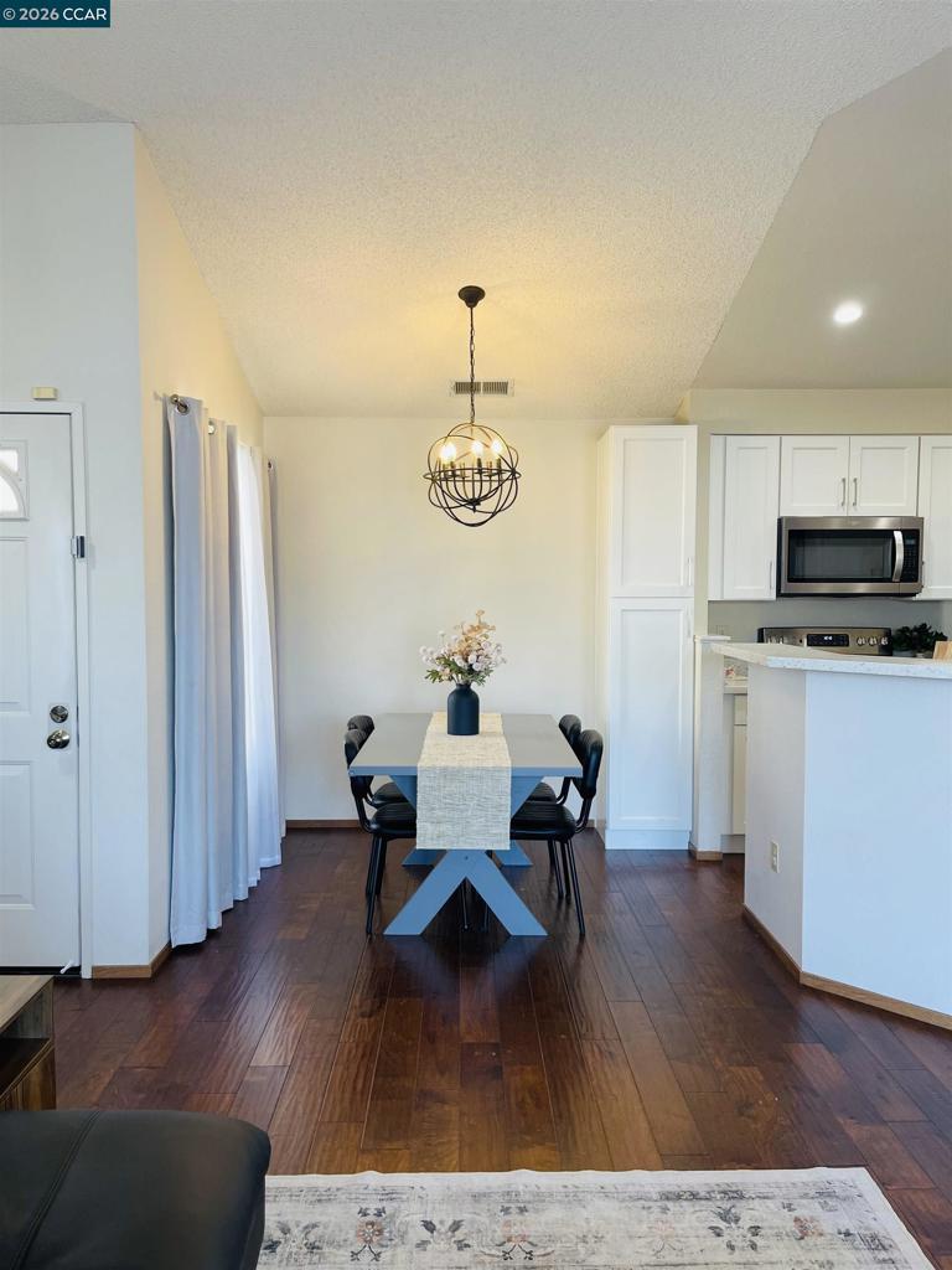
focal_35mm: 25
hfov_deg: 54.9
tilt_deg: -2.3
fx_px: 917
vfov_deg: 69.4
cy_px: 635
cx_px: 476
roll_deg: +0.5
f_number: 1.6
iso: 80
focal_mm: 5.1
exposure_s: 1/60
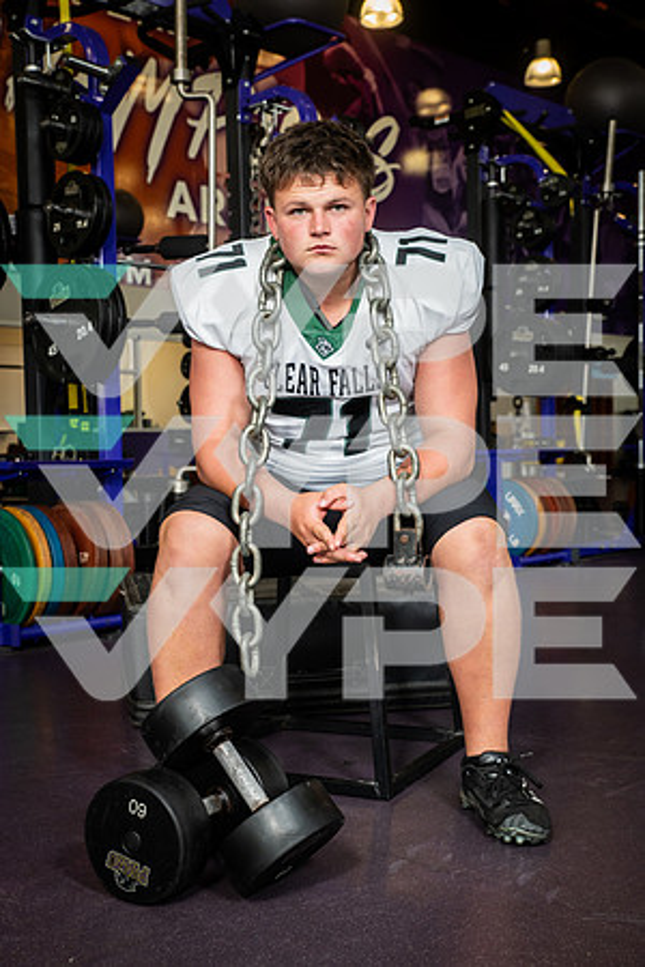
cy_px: 484
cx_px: 322
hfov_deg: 29.2
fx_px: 1236
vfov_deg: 42.7
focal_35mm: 46
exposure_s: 1/250
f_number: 7.1
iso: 800
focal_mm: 46
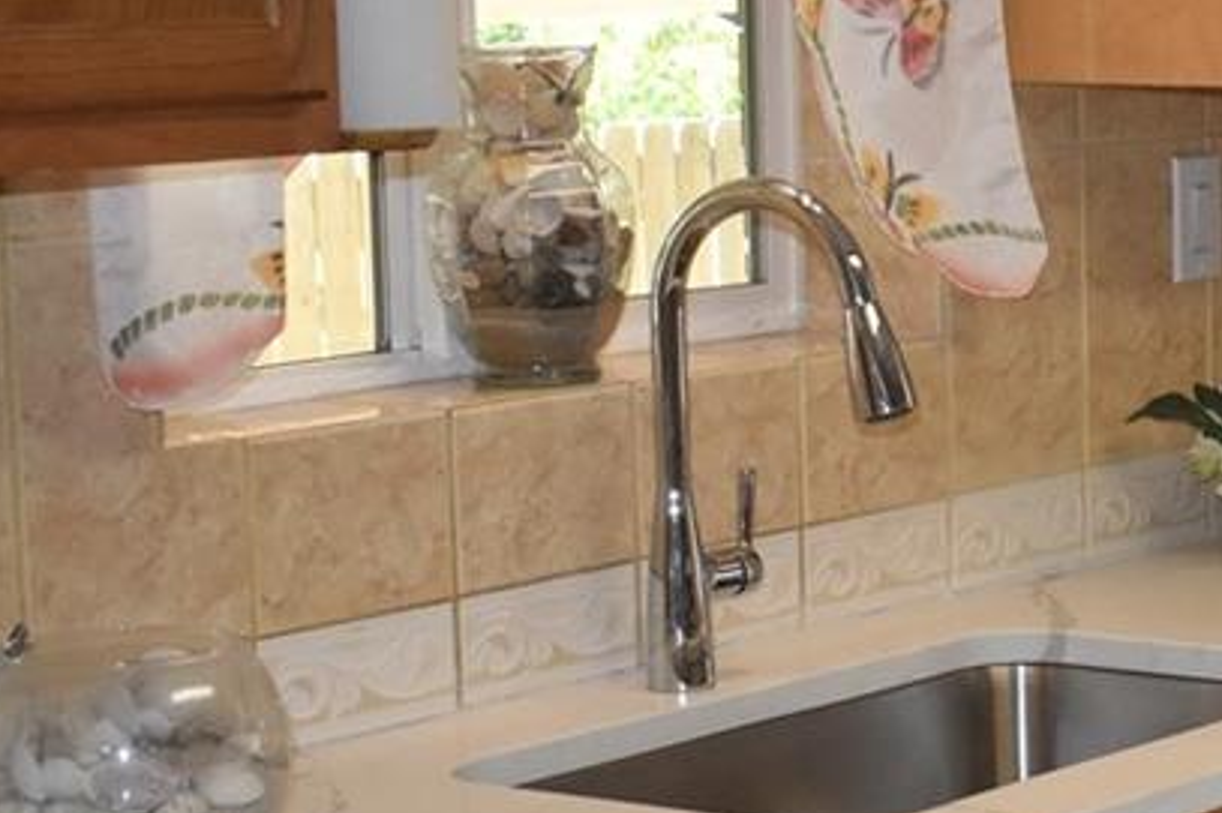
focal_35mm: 118
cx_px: 1609
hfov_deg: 16.4
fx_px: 4004
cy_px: 489
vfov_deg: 11.6
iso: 800
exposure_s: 1/200
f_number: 4.5
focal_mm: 20
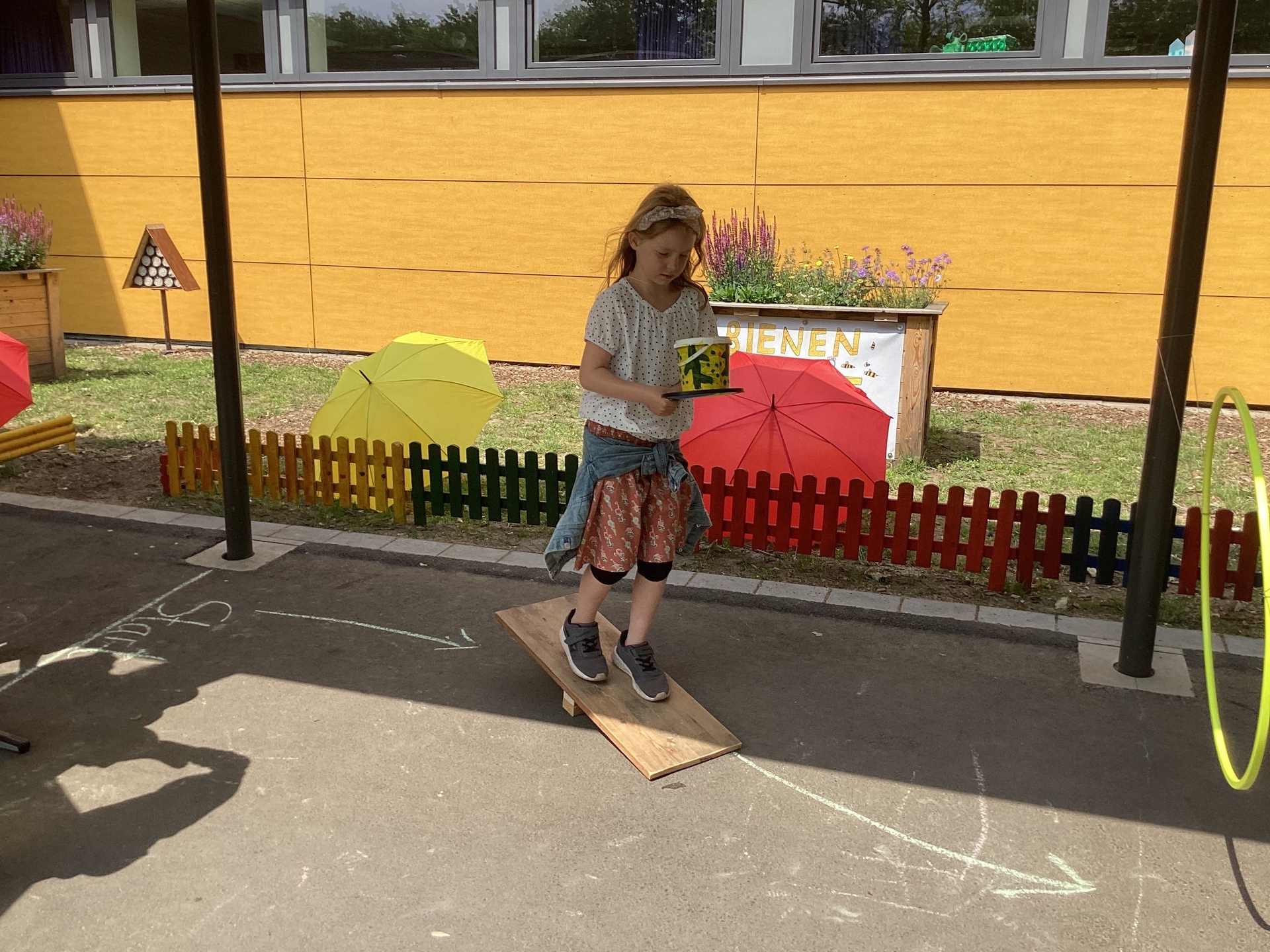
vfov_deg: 45.4
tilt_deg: -14.5
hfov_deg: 58.4
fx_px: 1137
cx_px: 635
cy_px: 476
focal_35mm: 31
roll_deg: -2.1
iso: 25
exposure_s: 1/916
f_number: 2.4
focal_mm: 3.3
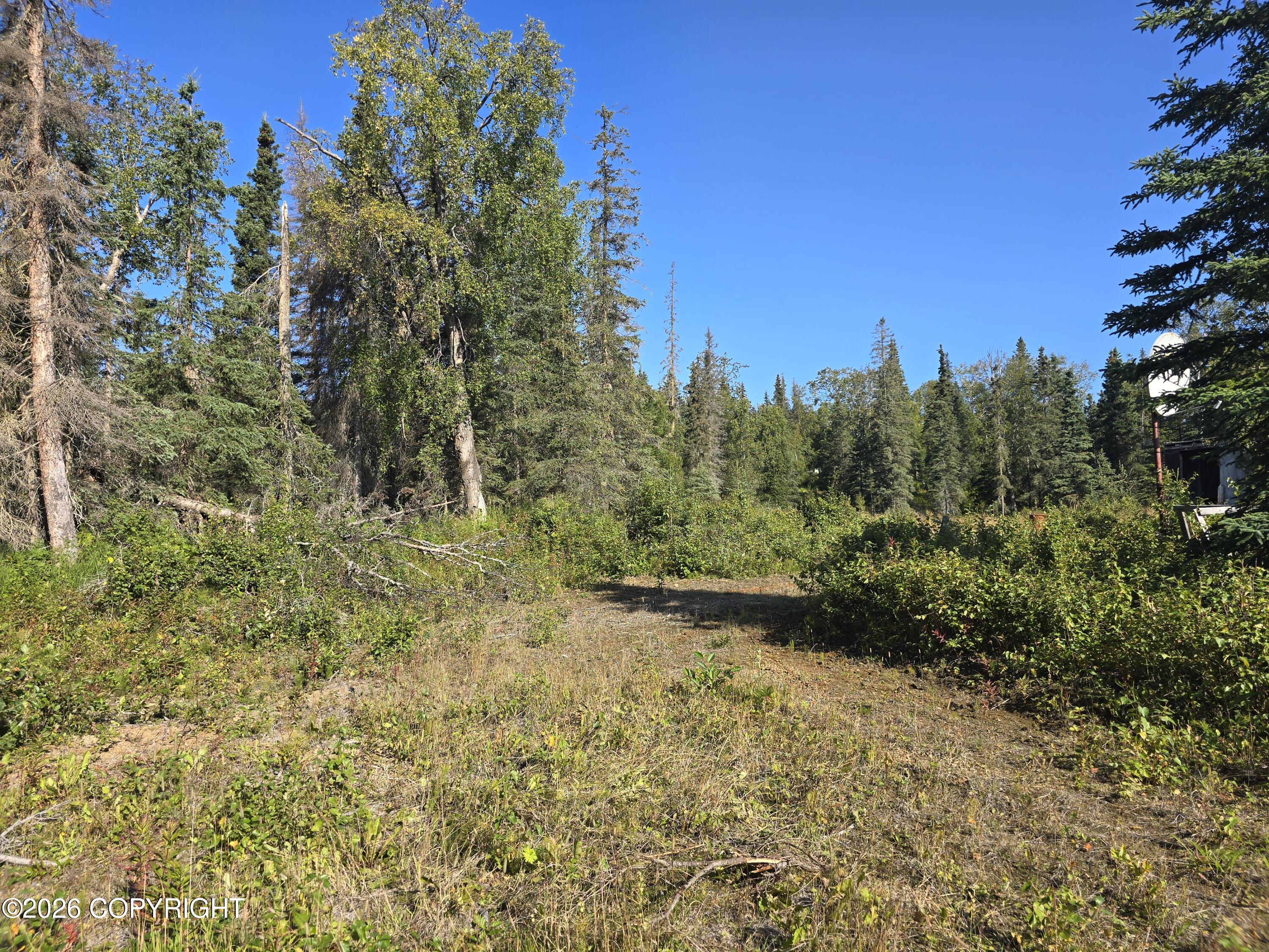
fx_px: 843
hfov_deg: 73.9
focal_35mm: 23
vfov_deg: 58.9
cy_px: 476
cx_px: 634
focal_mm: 6.3
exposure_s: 1/551
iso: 12
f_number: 1.7
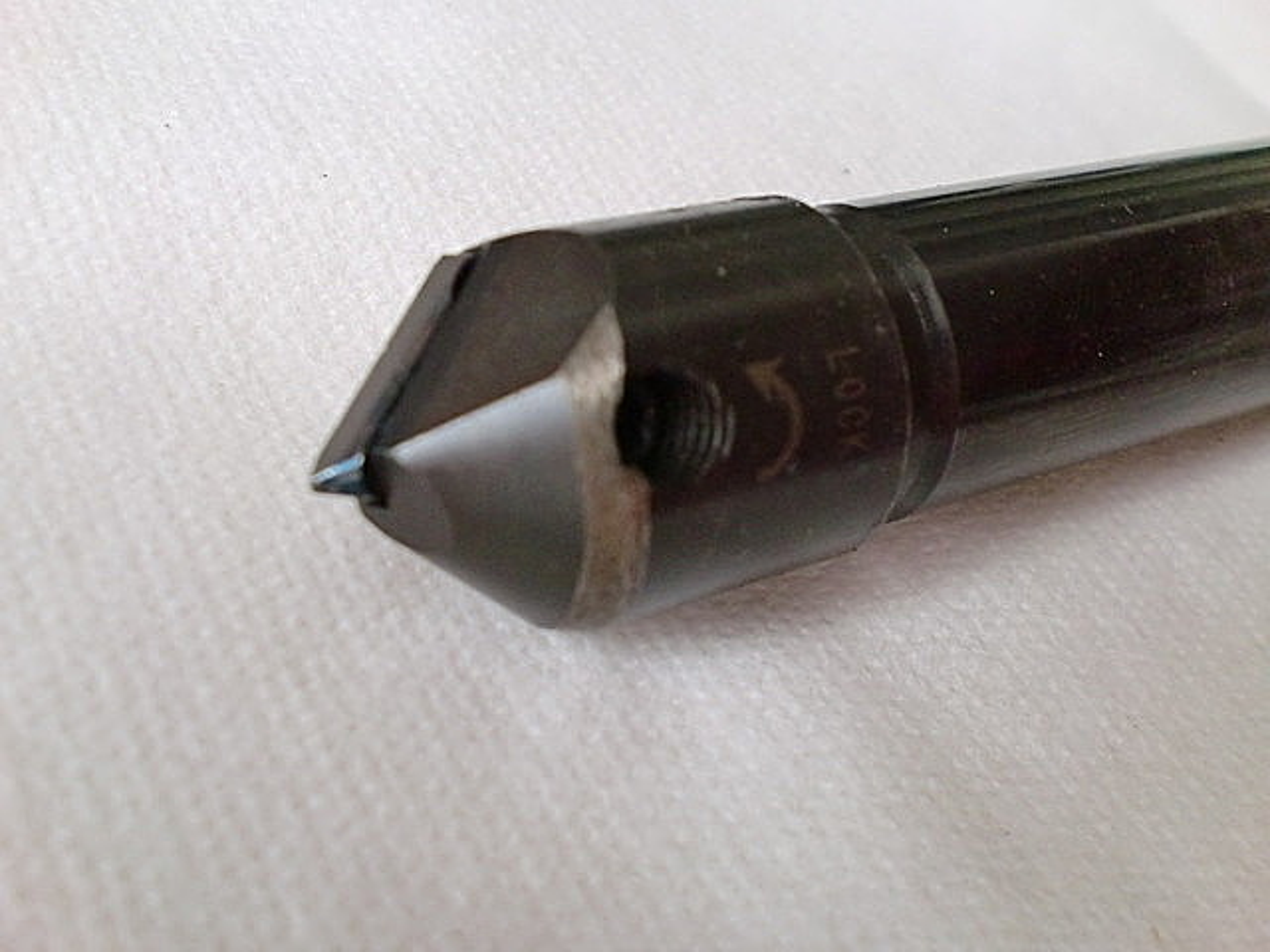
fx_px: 1284
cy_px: 476
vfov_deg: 40.7
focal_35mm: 35
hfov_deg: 52.6
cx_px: 635
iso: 320
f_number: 3.1
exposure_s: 1/60
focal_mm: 6.3
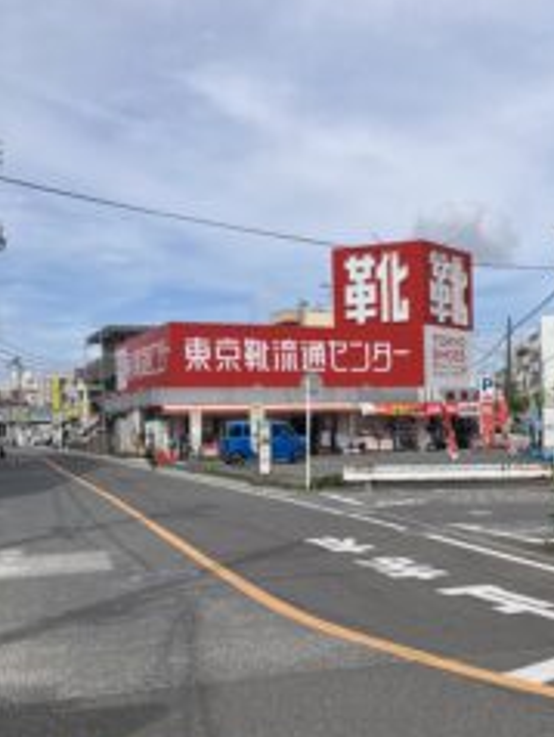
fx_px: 1001
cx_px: 461
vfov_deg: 40.2
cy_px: 446
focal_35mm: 47
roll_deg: +1.1
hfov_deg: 30.0
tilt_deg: -0.8
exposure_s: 1/1946
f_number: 1.8
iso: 32
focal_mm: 3.99
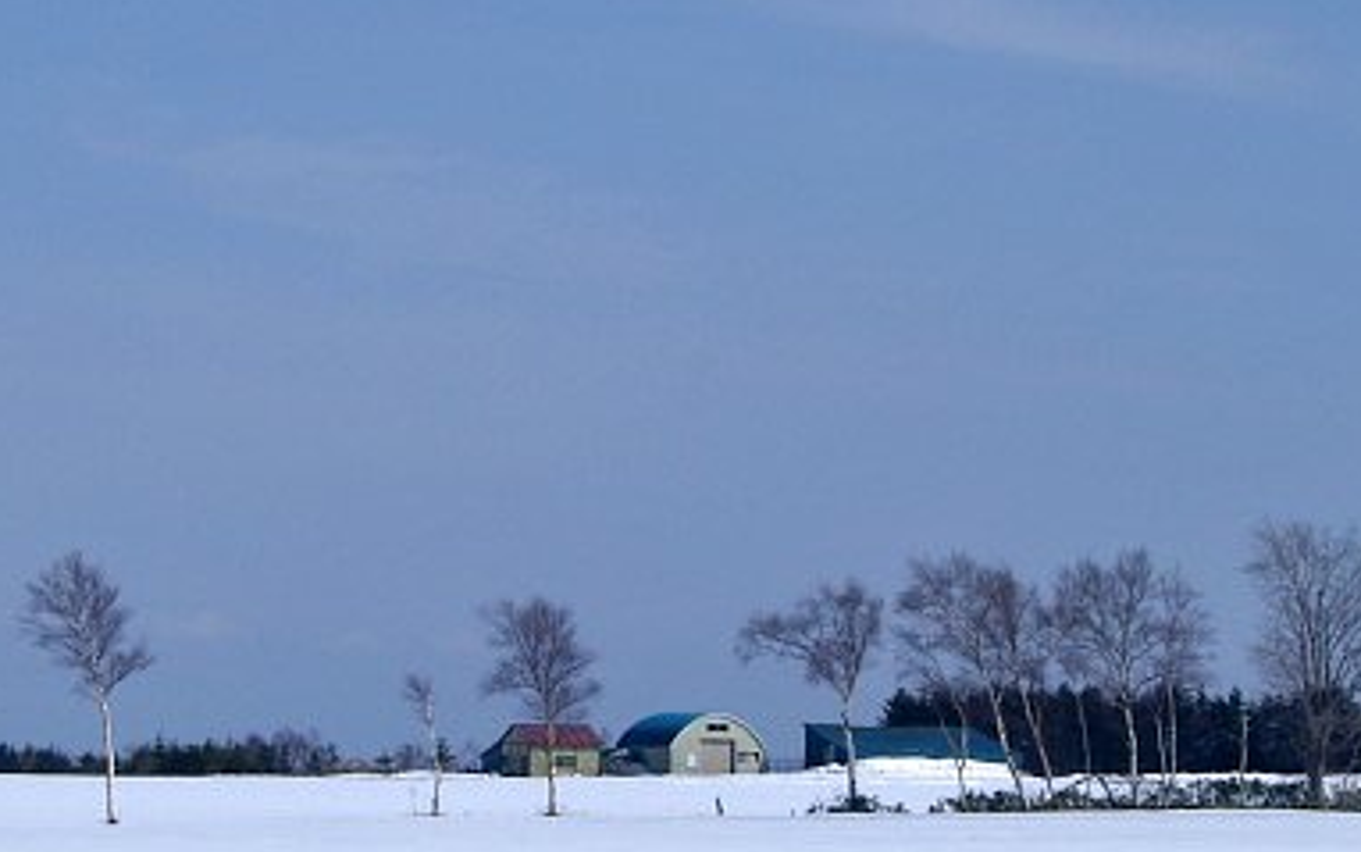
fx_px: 5936
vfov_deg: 8.2
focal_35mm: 160
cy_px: 351
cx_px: 492
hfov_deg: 13.1
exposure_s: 1/1250
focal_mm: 50
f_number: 9
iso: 200
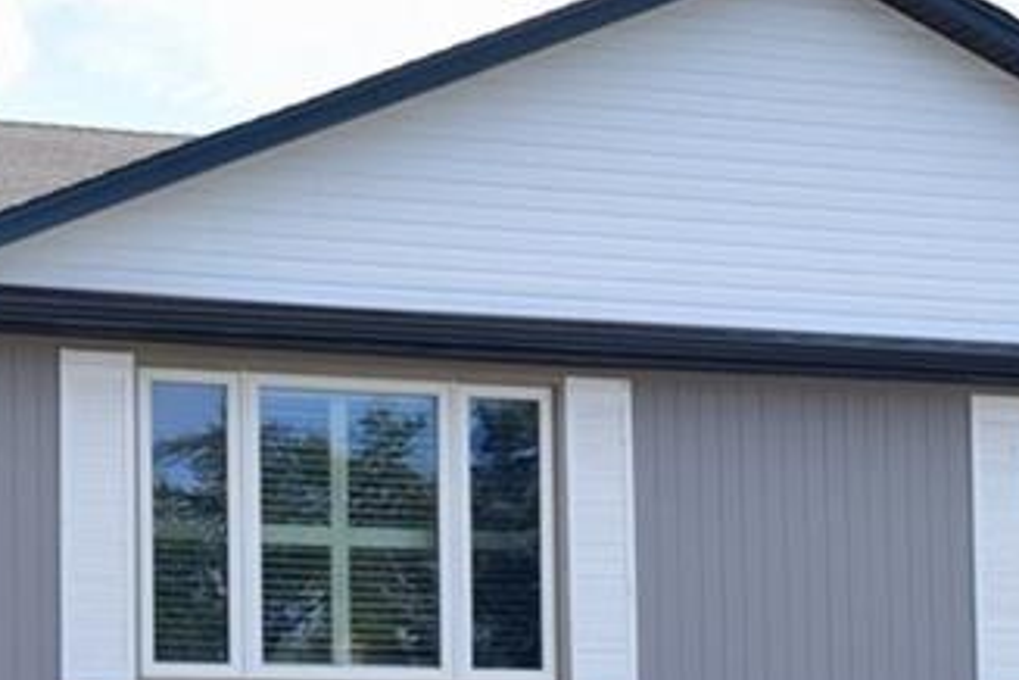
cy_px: 635
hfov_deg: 20.0
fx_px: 2830
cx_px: 103
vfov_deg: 13.5
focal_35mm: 100
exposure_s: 1/500
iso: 500
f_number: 11
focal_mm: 32
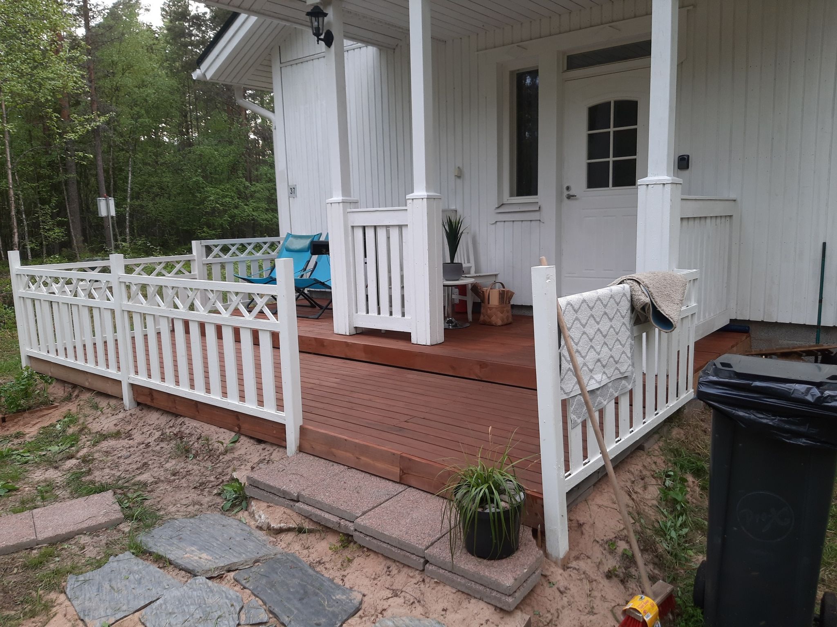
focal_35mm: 26
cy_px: 314
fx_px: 629
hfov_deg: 67.3
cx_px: 418
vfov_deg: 53.1
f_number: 1.7
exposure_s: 1/50
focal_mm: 3.92
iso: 50
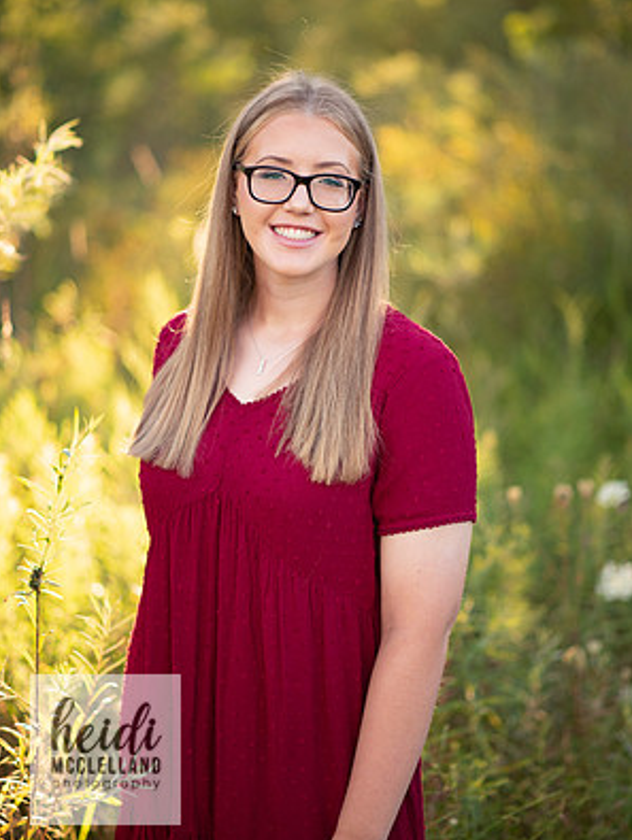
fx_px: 2260
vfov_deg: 21.1
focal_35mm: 93
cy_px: 374
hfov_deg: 15.9
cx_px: 317
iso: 125
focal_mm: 85
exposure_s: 1/400
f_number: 1.8
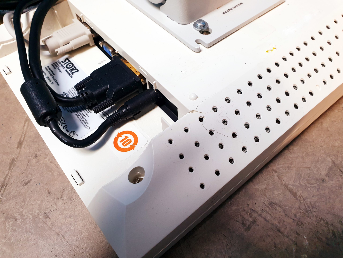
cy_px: 129
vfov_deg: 53.1
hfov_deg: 67.3
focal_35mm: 26
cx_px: 172
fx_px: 258
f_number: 2.4
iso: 250
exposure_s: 1/50
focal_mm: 4.3
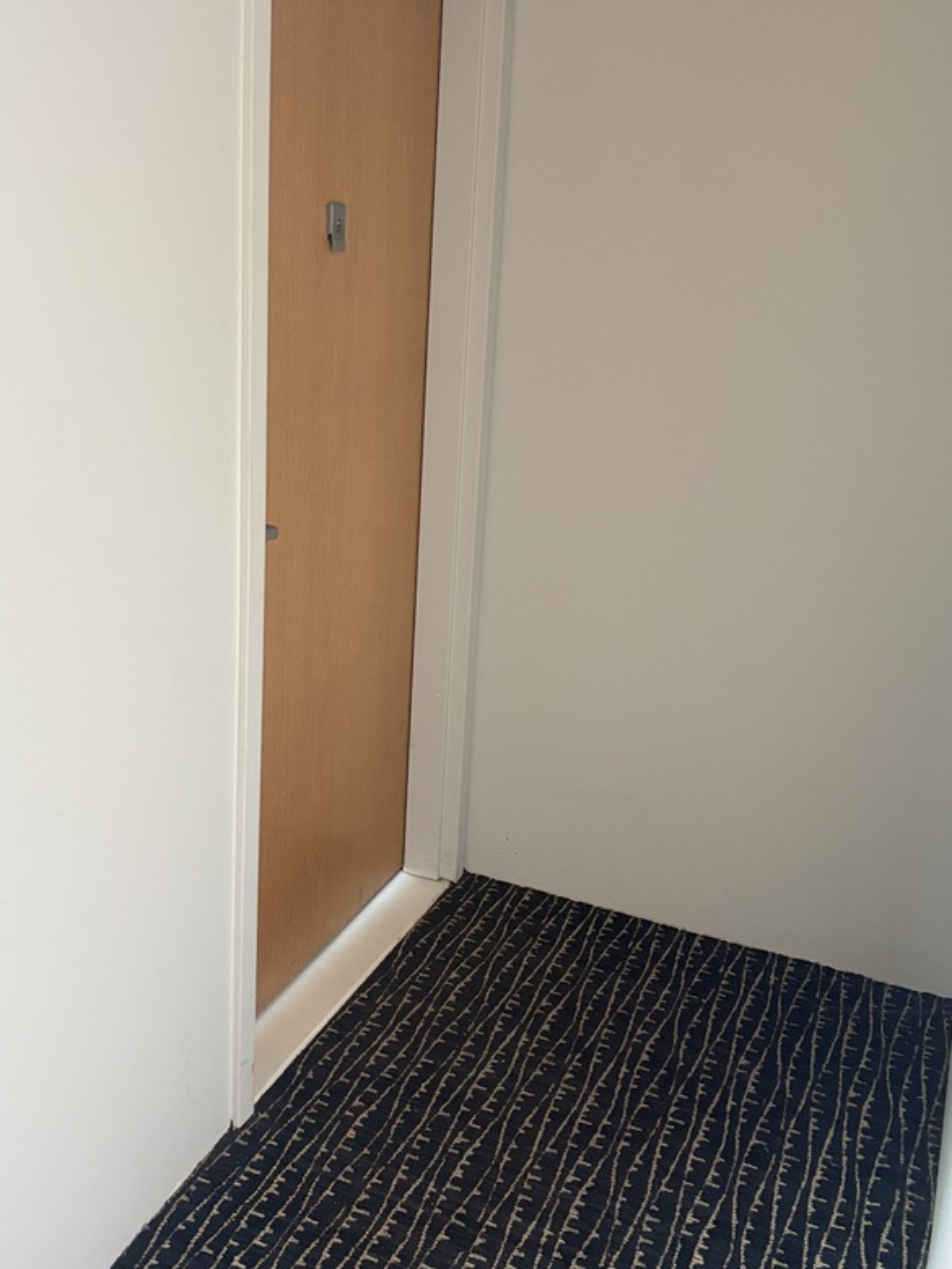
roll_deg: -2.7
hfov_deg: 39.6
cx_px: 408
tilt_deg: -14.5
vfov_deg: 51.2
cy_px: 539
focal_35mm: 36
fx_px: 1320
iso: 400
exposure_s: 1/60
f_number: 1.6
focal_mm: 5.96
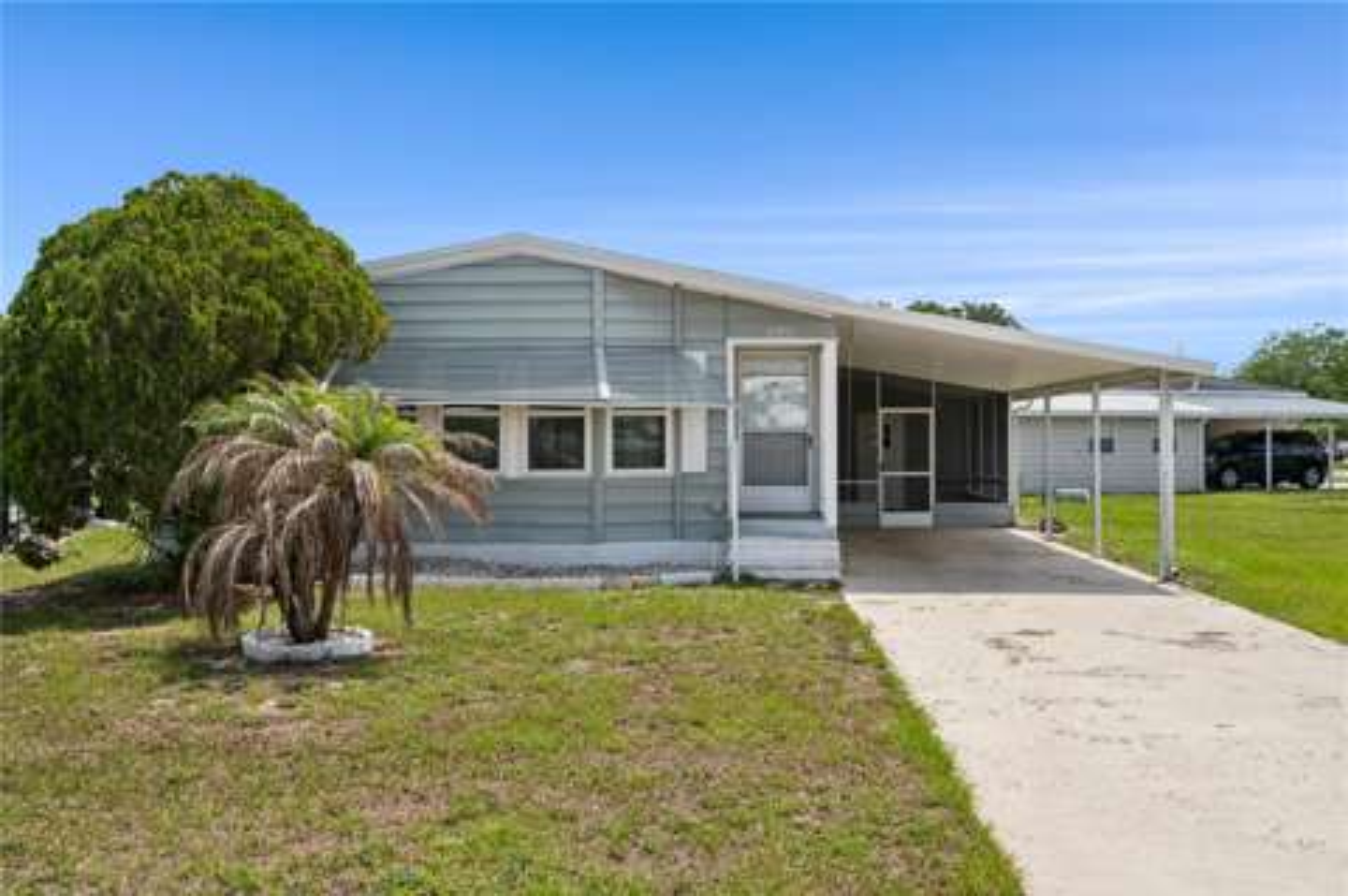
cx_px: 674
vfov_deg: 37.8
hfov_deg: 54.5
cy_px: 448
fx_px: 1309
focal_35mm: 35
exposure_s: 1/640
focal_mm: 35
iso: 400
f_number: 9
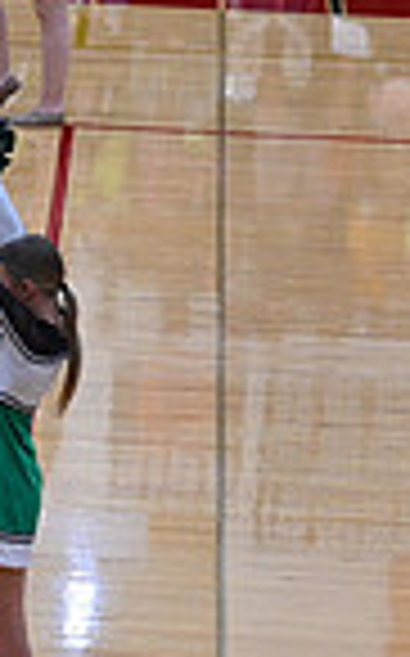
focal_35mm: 284
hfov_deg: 4.4
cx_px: -779
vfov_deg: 7.4
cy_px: 349
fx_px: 5087
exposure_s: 1/400
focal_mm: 70
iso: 4000
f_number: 4
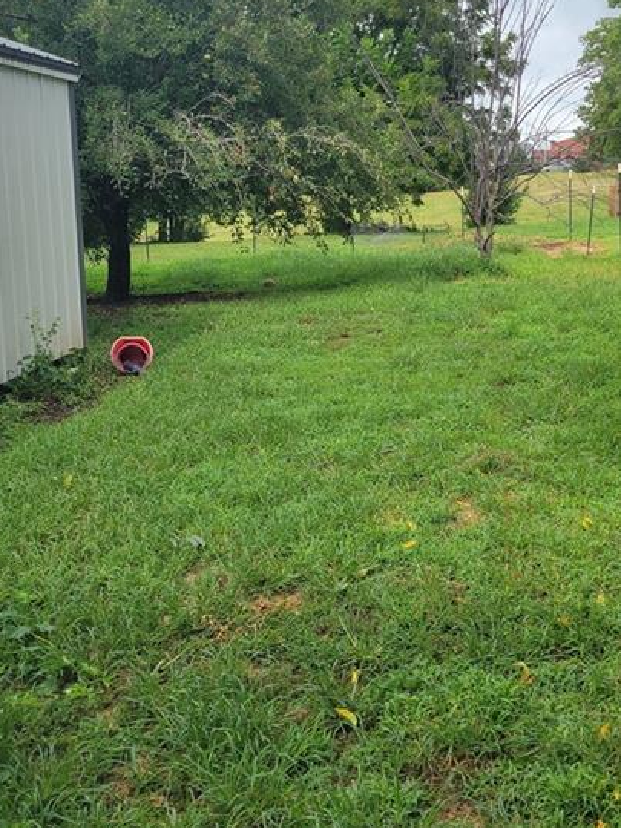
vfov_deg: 49.8
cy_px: 333
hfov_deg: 38.6
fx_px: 885
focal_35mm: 37
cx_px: 357
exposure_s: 1/769
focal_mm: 5.4
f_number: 1.8
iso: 40
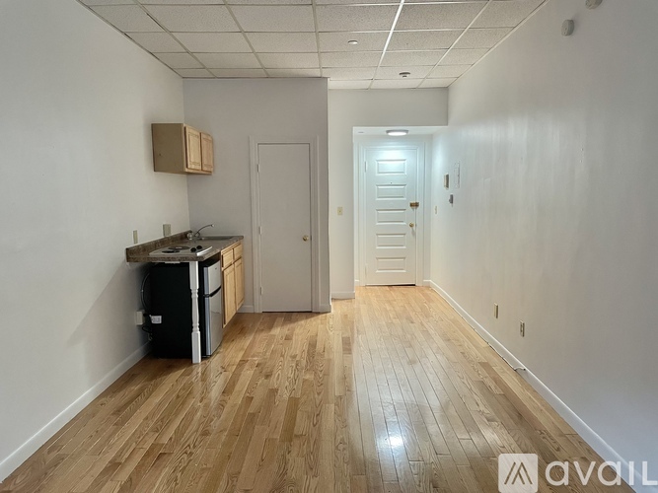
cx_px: 329
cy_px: 246
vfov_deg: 53.0
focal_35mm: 26
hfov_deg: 67.3
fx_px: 494
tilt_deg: -6.6
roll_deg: +0.7
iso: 200
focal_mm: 4.2
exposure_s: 1/60
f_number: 1.6
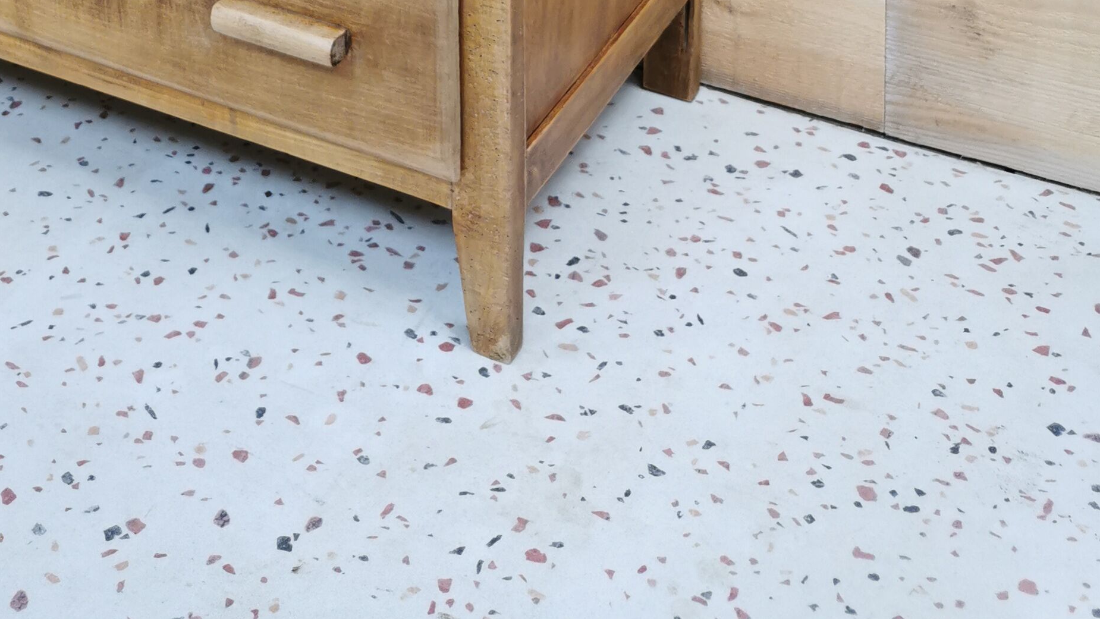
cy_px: -459
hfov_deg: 35.4
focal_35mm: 58
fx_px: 1692
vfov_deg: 17.3
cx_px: 298
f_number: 1.8
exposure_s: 1/100
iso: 100
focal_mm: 5.58
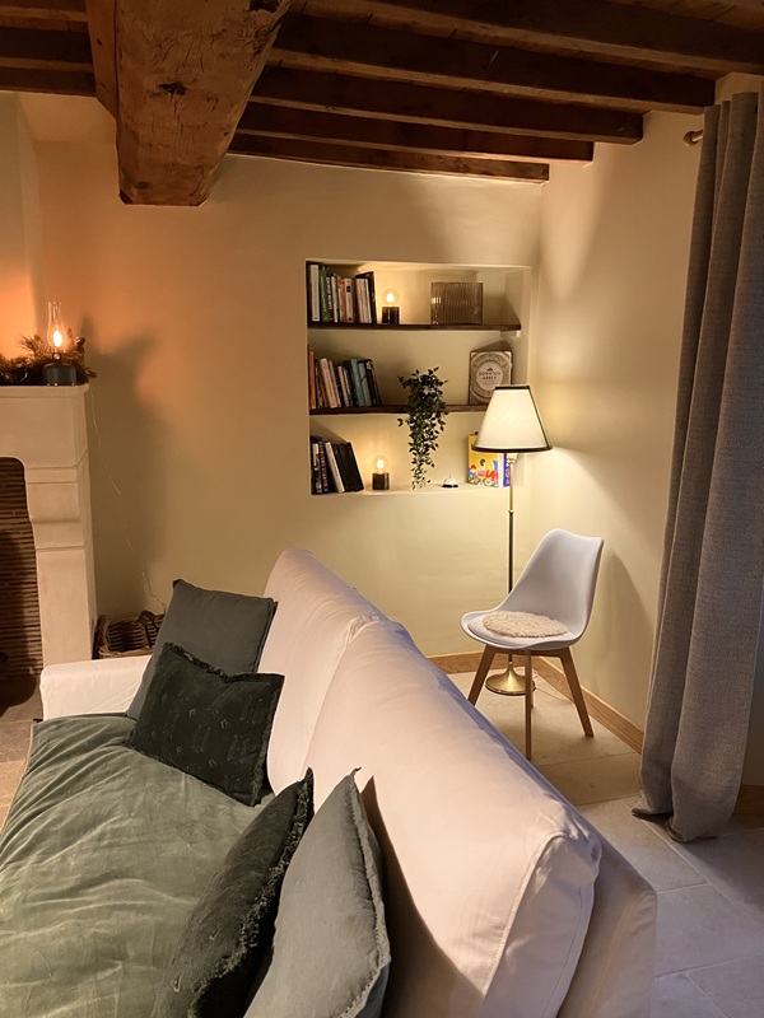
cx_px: 382
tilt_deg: -10.2
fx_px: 824
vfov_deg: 63.4
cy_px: 509
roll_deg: +0.4
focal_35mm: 28
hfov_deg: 49.7
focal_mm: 3.99
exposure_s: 1/50
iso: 320
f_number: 1.8
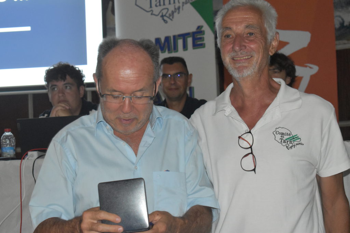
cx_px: 175
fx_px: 802
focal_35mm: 82
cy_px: 116
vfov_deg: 16.6
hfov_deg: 24.6
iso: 5000
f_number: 5.6
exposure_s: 1/60
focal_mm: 55
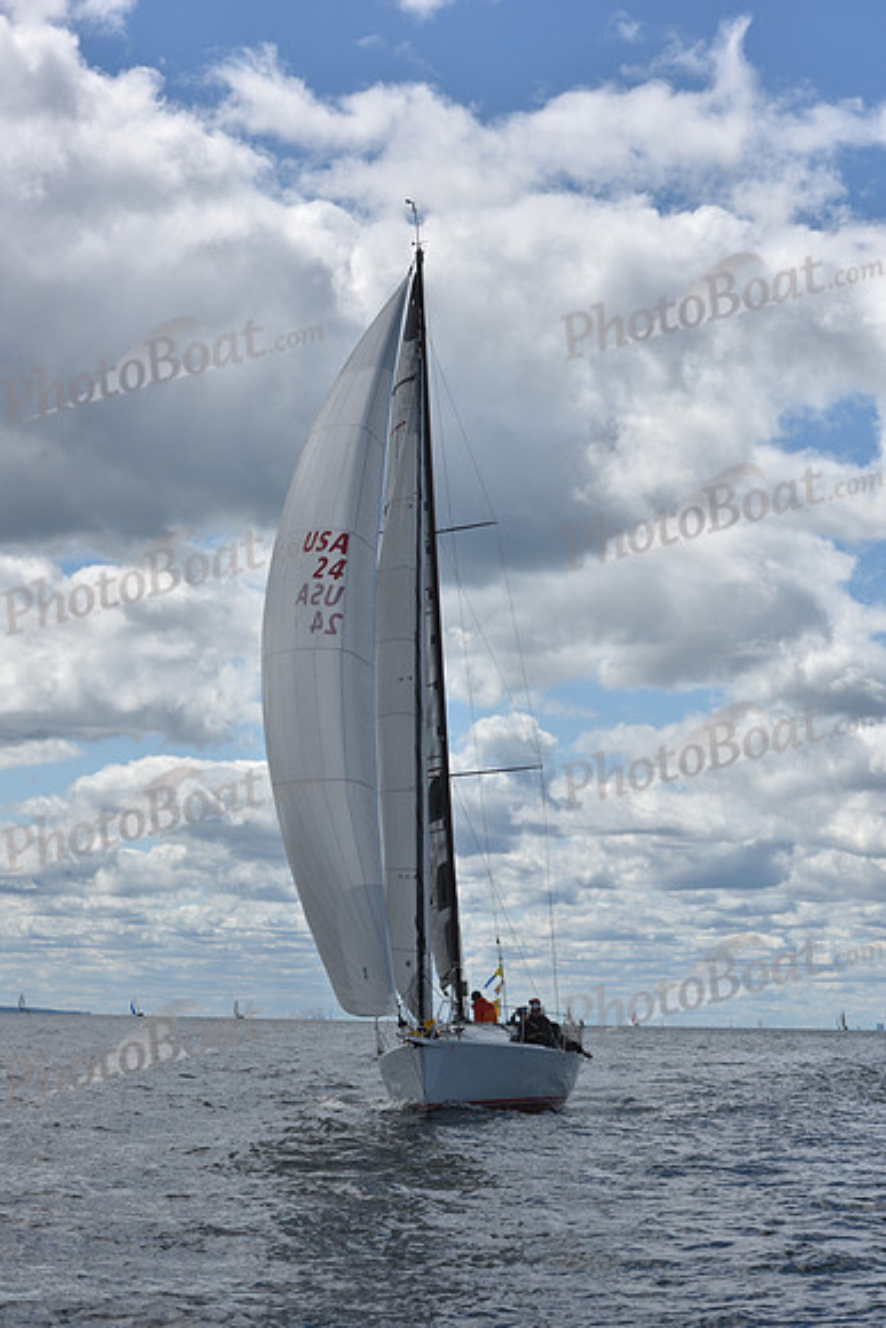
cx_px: 443
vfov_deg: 28.8
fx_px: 2582
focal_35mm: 70
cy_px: 664
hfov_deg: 19.5
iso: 250
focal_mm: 70
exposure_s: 1/800
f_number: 11
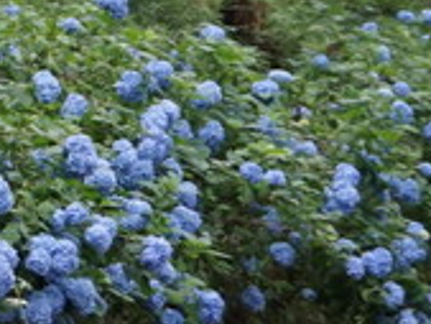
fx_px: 2933
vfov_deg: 6.3
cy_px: -61
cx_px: -510
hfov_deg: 7.9
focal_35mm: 235
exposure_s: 1/160
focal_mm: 23
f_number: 4
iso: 500
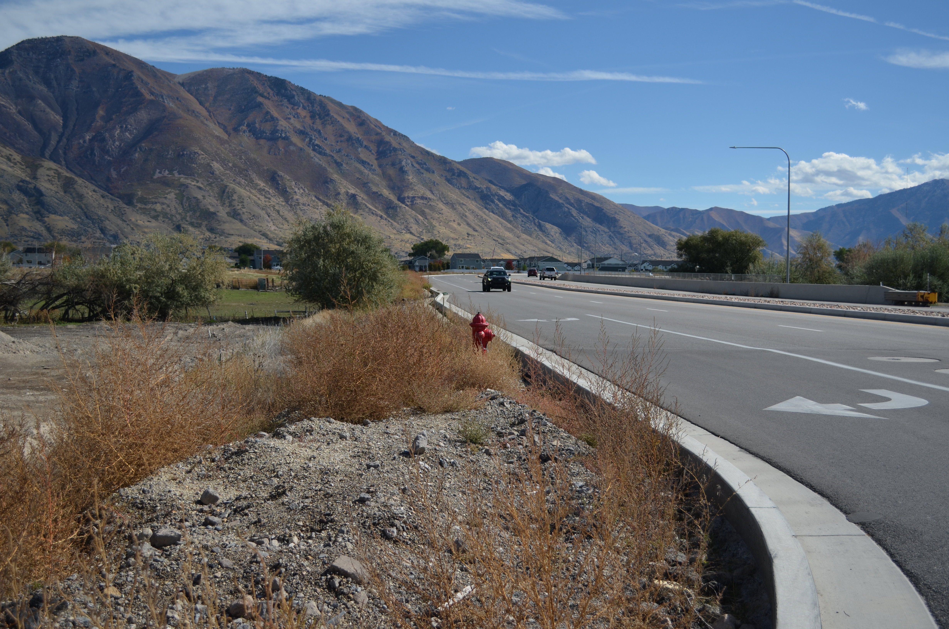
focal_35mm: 39
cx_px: 474
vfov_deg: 34.1
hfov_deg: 49.6
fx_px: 1026
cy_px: 314
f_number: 4.2
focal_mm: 26
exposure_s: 1/1250
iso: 100
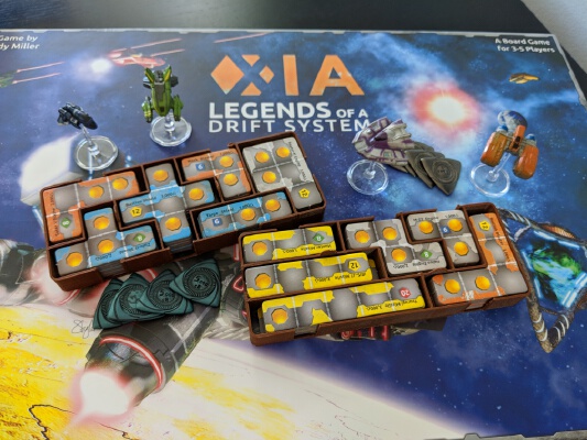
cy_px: 220
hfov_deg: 65.3
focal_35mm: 27
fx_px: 458
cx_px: 294
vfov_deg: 51.4
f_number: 1.8
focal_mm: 4.44
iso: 200
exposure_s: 1/40.1
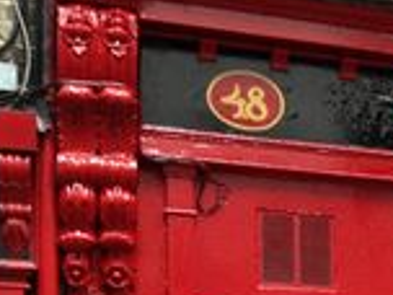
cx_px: 624
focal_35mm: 116
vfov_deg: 12.0
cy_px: 474
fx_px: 1317
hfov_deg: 15.4
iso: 50
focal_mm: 4.12
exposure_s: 1/40
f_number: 2.4
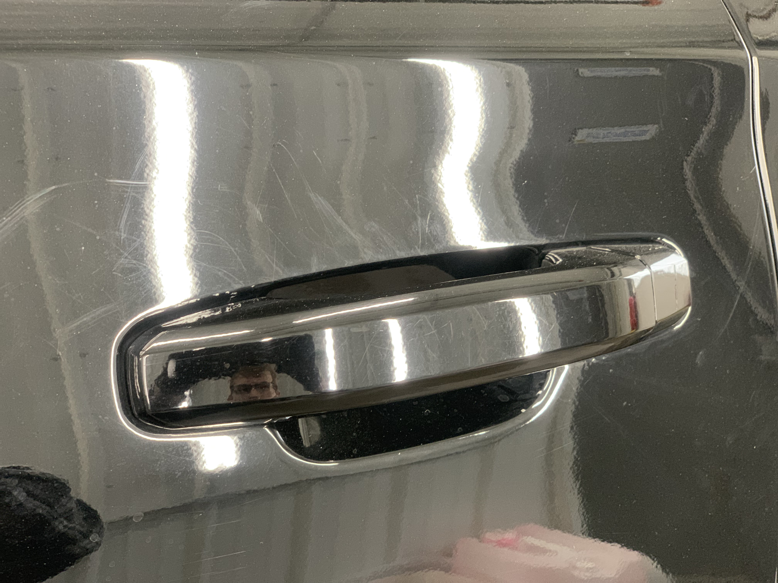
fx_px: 1169
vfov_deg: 28.0
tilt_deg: -11.5
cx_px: 389
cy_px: 292
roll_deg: -2.8
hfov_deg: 36.8
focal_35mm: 52
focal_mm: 6
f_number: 2.4
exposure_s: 1/60
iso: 200
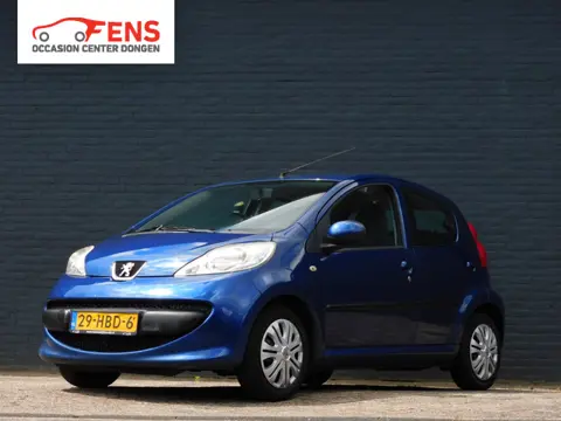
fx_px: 1378
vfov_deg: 17.4
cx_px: 280
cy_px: 210
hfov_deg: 23.0
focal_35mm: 85
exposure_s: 1/400
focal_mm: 15.2
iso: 125
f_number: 4.5
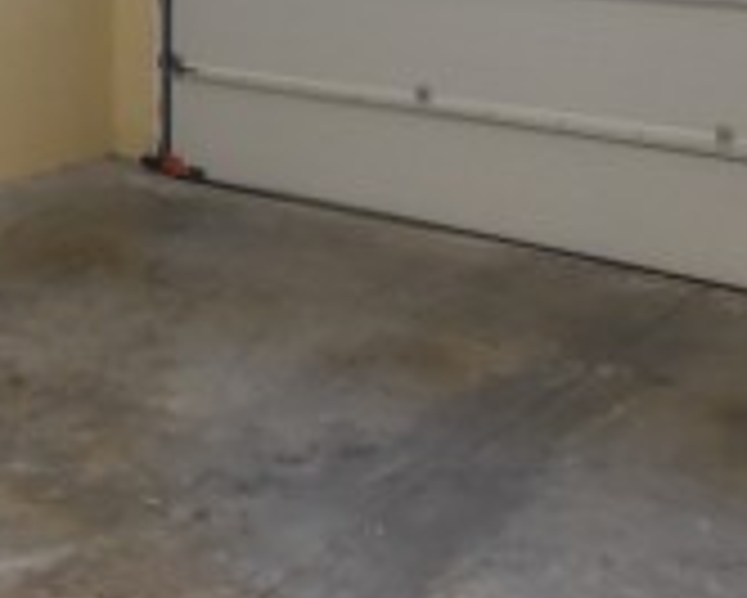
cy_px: -40
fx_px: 1349
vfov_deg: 23.6
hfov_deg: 29.6
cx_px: 68
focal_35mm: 61
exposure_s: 1/60
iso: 2000
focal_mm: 10
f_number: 3.5
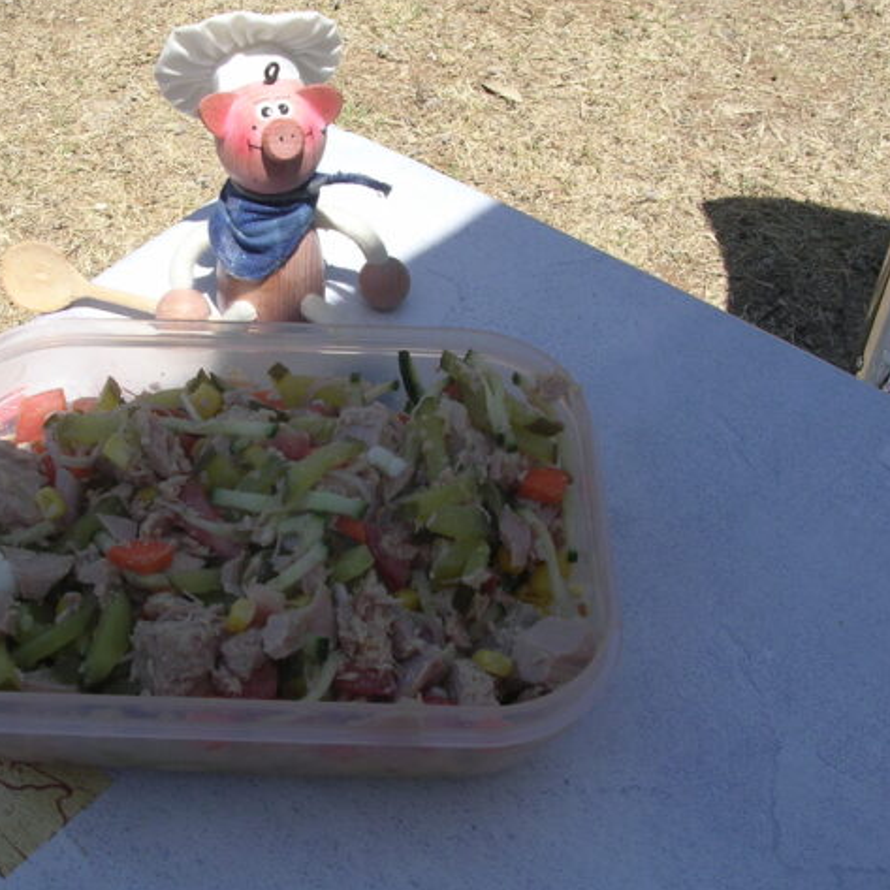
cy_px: 440
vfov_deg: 34.7
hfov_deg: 34.5
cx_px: 322
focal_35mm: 49
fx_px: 1425
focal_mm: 6.2
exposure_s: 1/283
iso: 100
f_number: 5.8
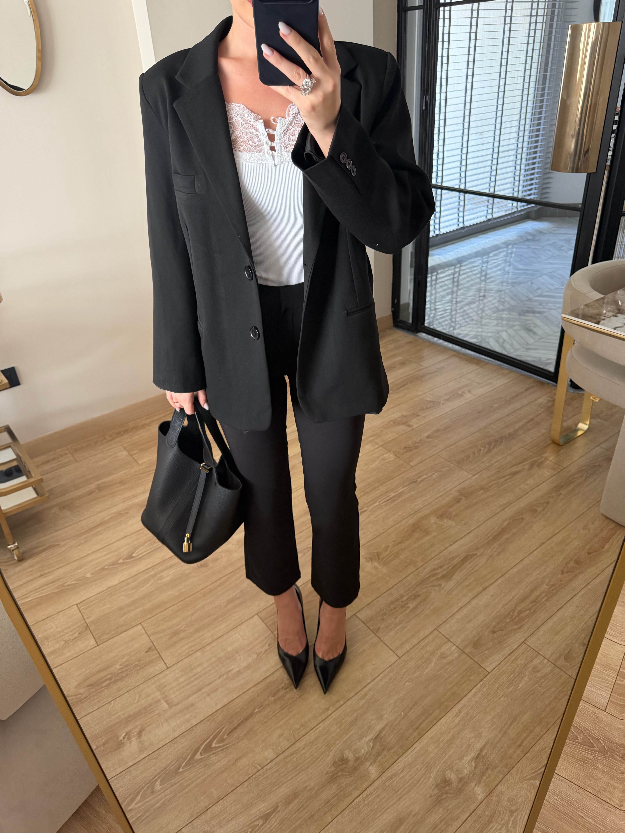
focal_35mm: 24
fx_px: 578
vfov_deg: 71.6
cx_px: 312
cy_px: 416
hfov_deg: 56.8
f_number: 1.78
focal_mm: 6.76
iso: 250
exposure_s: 1/60
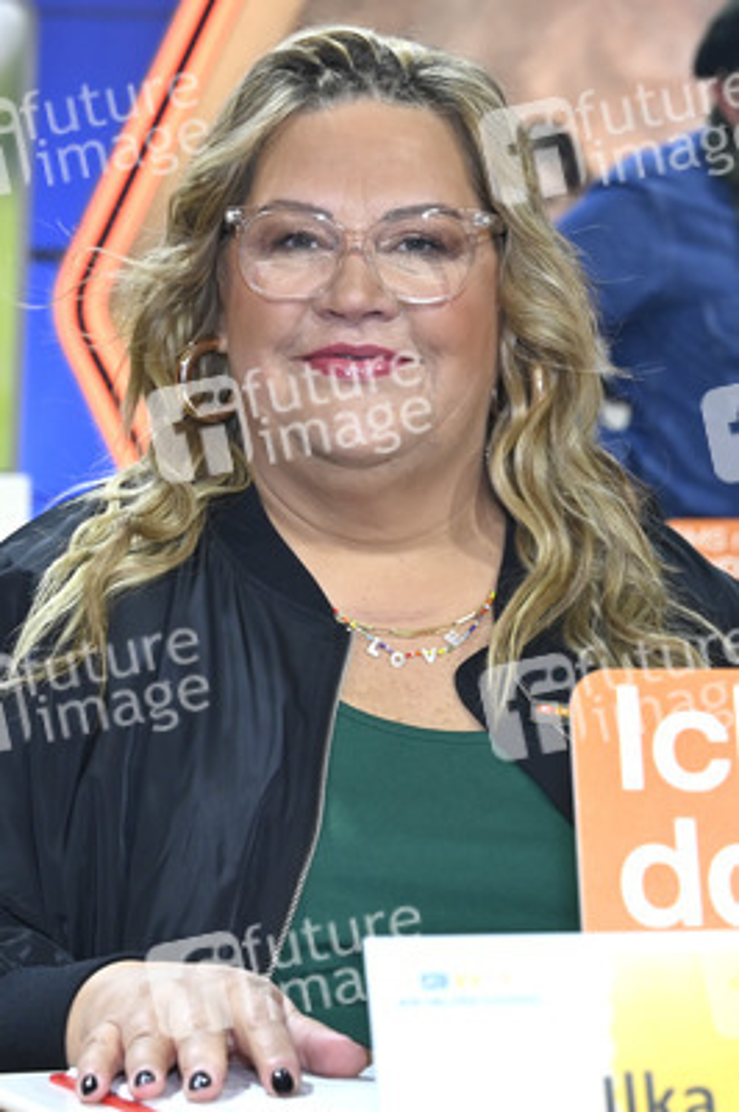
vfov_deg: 44.5
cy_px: 556
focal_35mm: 44
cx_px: 370
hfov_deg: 30.5
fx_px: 1357
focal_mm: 44
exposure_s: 1/200
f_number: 4
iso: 1000
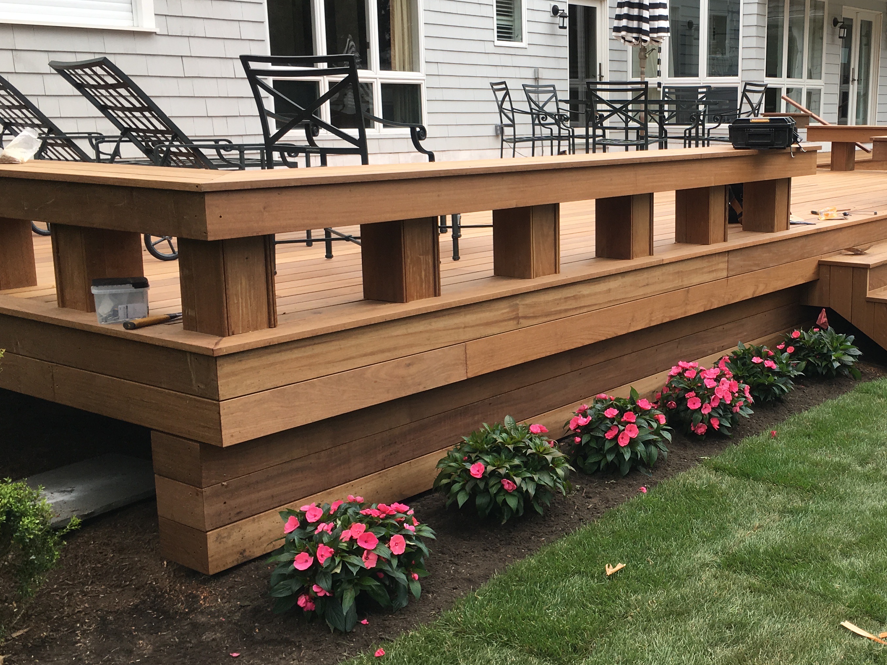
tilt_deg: -12.3
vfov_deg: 33.6
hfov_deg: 42.8
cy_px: 344
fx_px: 1102
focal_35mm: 43
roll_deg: -0.8
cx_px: 637
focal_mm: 4.15
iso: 25
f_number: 2.2
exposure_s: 1/228
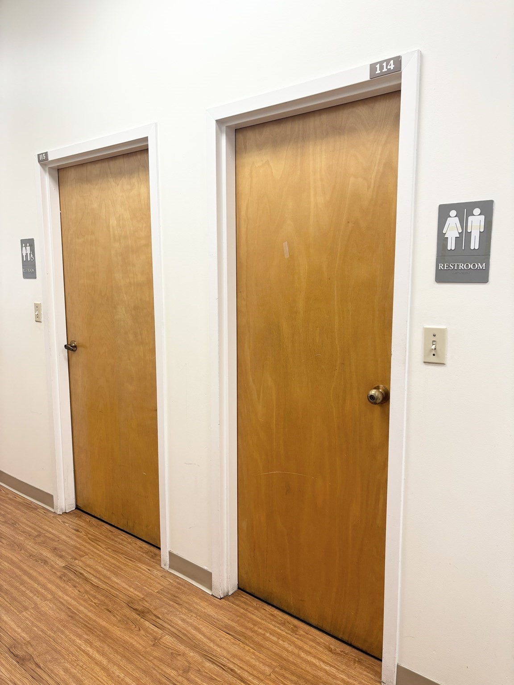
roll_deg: -0.2
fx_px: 515
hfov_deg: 53.1
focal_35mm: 26
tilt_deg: -7.7
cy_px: 342
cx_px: 257
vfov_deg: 67.3
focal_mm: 5.96
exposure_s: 1/120
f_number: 1.6
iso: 80
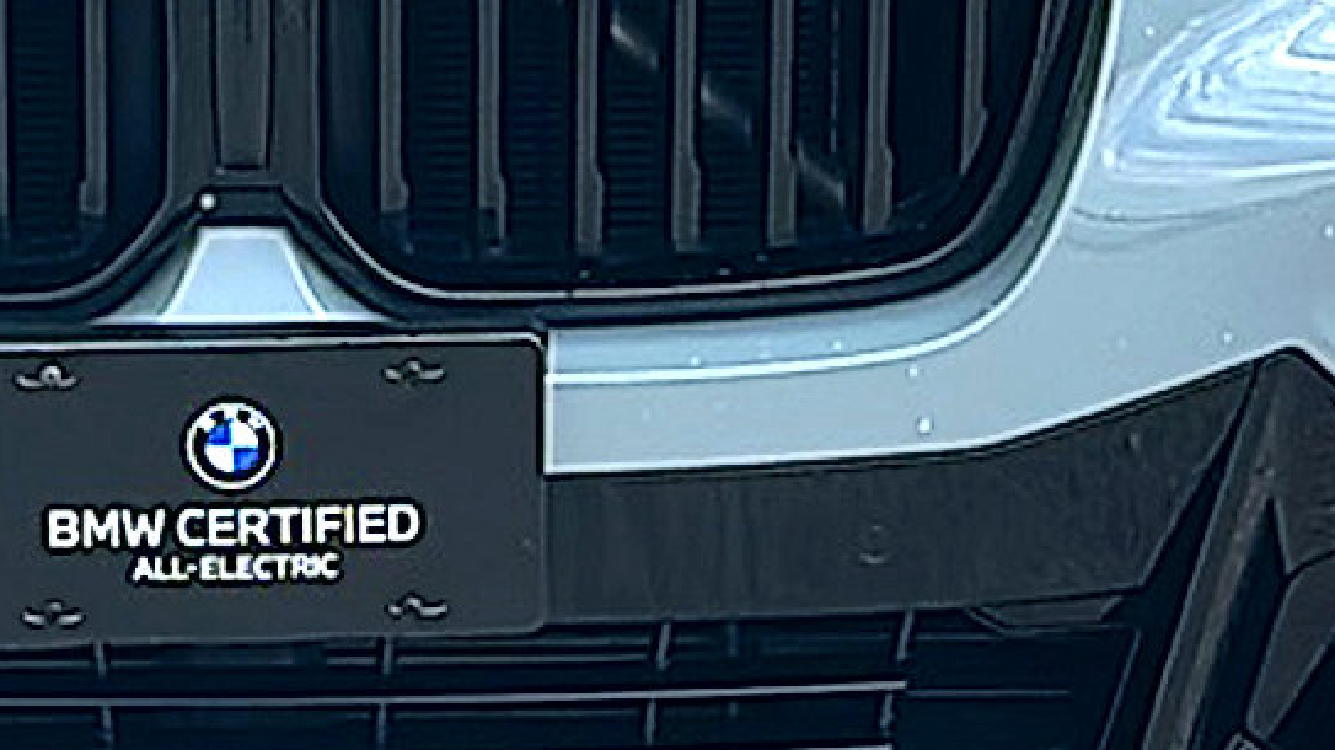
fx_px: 4317
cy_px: -221
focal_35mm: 122
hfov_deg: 17.4
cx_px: 248
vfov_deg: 9.7
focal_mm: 6.86
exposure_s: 1/2899
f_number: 1.78
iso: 80
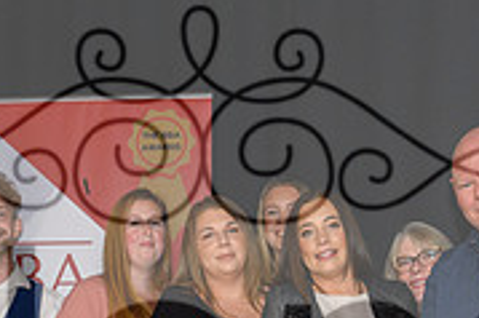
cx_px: 219
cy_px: 536
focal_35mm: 90
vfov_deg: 13.8
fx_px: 1196
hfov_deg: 22.6
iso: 1250
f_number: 4
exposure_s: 1/200
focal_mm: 24
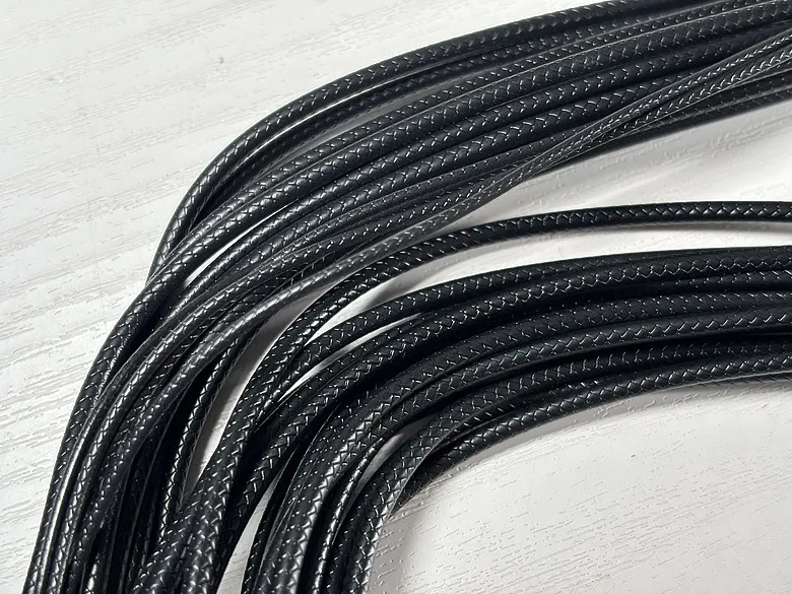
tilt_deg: -72.4
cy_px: 297
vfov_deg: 28.0
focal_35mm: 52
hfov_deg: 36.8
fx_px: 1190
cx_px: 396
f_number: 1.6
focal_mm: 5.96
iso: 50
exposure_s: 1/137
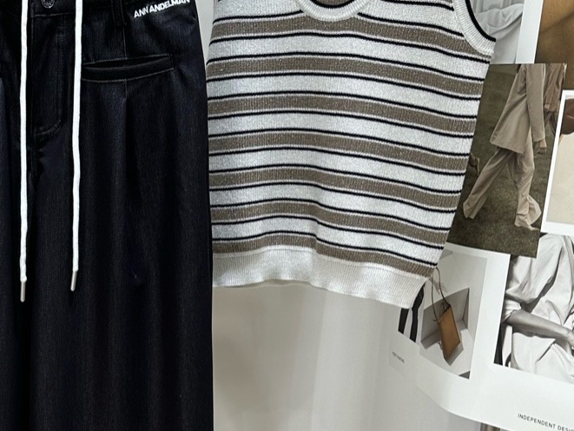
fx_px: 1028
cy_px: 351
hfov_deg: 29.8
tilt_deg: -14.4
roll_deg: -0.4
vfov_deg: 23.3
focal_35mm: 62
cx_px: 55
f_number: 1.78
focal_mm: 6.86
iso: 80
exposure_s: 1/121
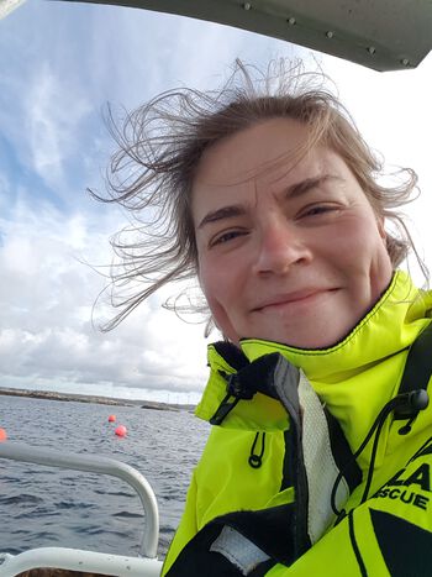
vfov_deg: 79.0
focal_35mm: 21
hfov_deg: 63.4
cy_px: 288
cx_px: 216
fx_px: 350
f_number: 1.7
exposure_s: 1/1028
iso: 50
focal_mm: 2.1
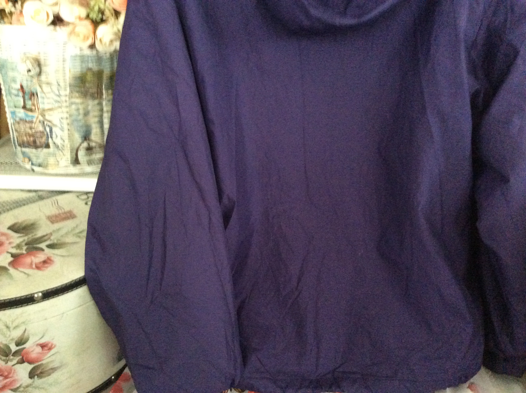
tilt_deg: -24.0
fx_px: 486
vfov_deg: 44.1
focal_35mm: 32
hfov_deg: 56.9
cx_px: 263
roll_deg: -0.2
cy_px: 196
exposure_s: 1/17
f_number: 2.4
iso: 400
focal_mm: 3.3
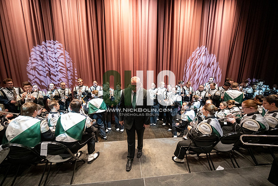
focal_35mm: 14
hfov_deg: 104.2
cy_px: 93
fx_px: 108
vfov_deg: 81.2
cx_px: 139
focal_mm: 14
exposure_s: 1/500
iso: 4000
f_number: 4
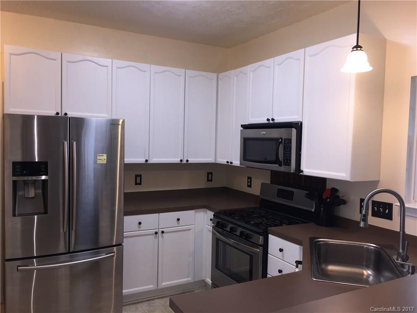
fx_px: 349
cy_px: 156
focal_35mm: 29
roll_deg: -1.6
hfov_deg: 61.7
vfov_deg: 48.2
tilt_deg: -2.2
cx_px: 208
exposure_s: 1/30
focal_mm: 4.15
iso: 40
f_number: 2.2
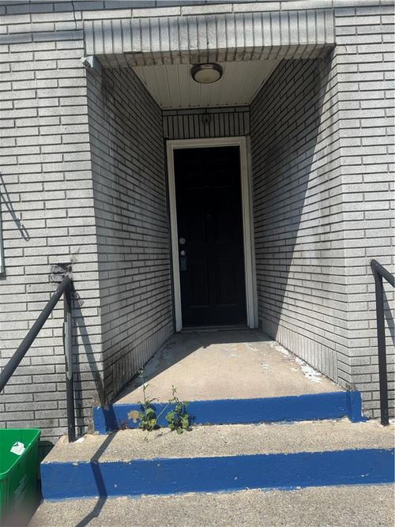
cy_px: 264
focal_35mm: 24
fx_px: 365
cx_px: 198
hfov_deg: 56.8
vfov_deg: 71.6
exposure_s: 1/4608
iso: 80
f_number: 1.78
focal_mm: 6.76
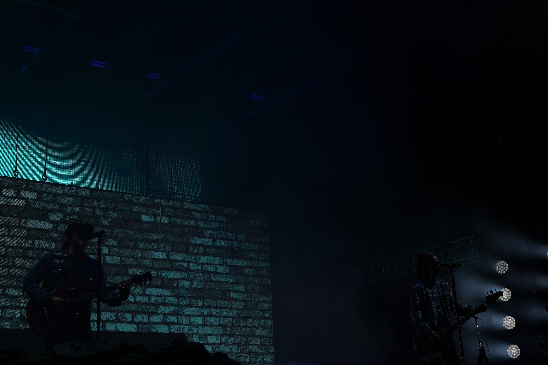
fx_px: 715
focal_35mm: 47
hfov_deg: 41.9
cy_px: 182
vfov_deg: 28.6
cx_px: 274
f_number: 6.3
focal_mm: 47
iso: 100
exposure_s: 1/160
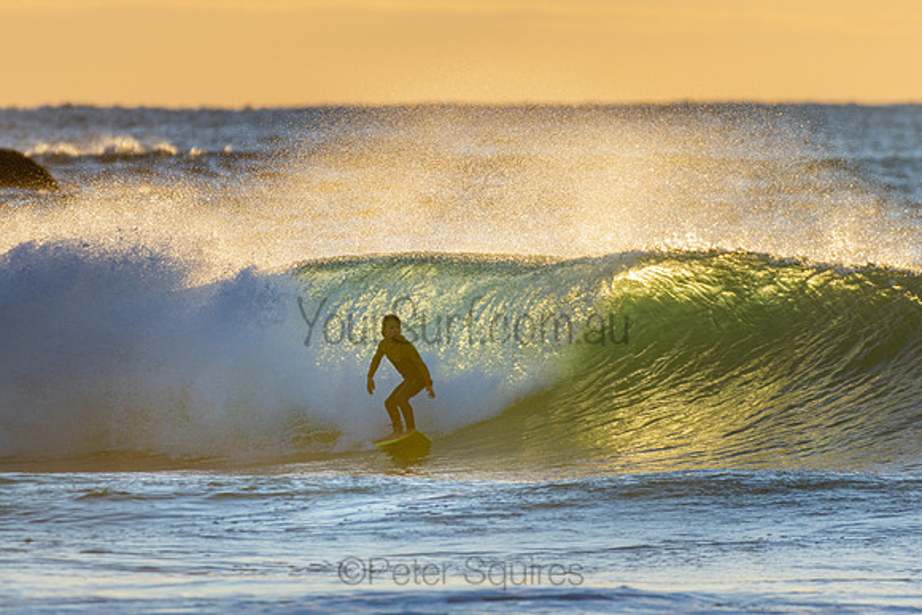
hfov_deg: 2.6
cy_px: 308
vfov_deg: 1.7
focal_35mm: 806
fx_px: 20635
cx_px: 461
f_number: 5.6
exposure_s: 1/1000
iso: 220
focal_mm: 500
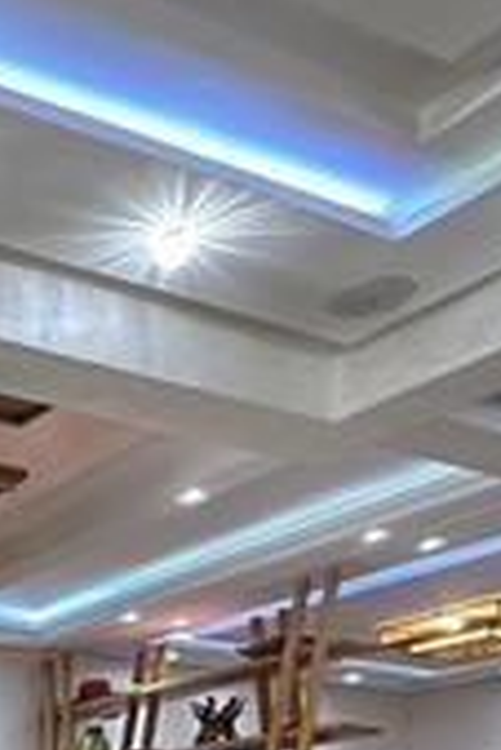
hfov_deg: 19.4
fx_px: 1146
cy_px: 981
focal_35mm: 55
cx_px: -368
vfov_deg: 29.2
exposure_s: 1/50
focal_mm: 2.22
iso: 160
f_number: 2.2
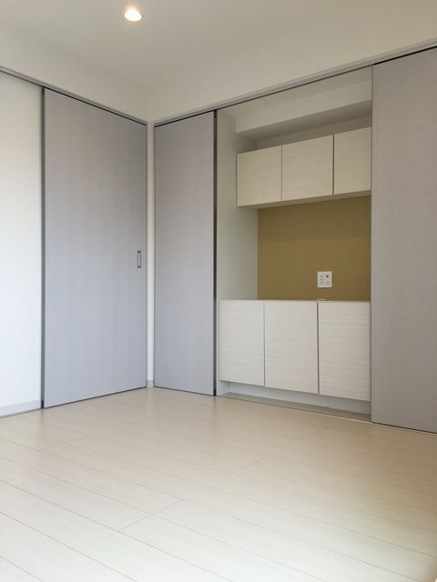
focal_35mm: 29
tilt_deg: +0.6
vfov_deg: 61.7
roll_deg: -0.8
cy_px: 291
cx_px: 218
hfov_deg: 48.2
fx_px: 488
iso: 25
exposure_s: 1/60
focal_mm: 4.15
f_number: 2.2
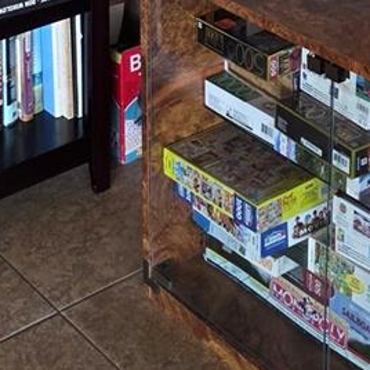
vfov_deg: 16.7
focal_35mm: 91
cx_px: 141
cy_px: -243
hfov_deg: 19.1
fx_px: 1100
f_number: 1.7
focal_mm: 6.3
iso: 400
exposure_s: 1/120
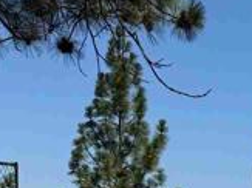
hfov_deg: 12.6
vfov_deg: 8.5
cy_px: 529
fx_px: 1098
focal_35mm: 151
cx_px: 342
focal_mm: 6.76
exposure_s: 1/6173
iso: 80
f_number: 1.78
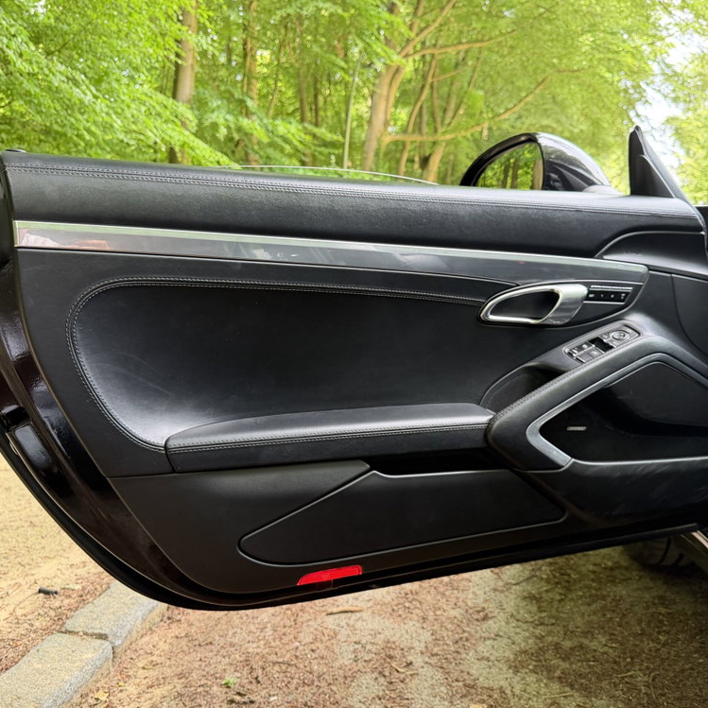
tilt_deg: -6.6
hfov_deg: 55.6
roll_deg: +2.3
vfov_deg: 55.6
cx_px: 374
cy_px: 351
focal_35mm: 29
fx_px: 671
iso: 200
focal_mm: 6.76
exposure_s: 1/63
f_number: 1.78
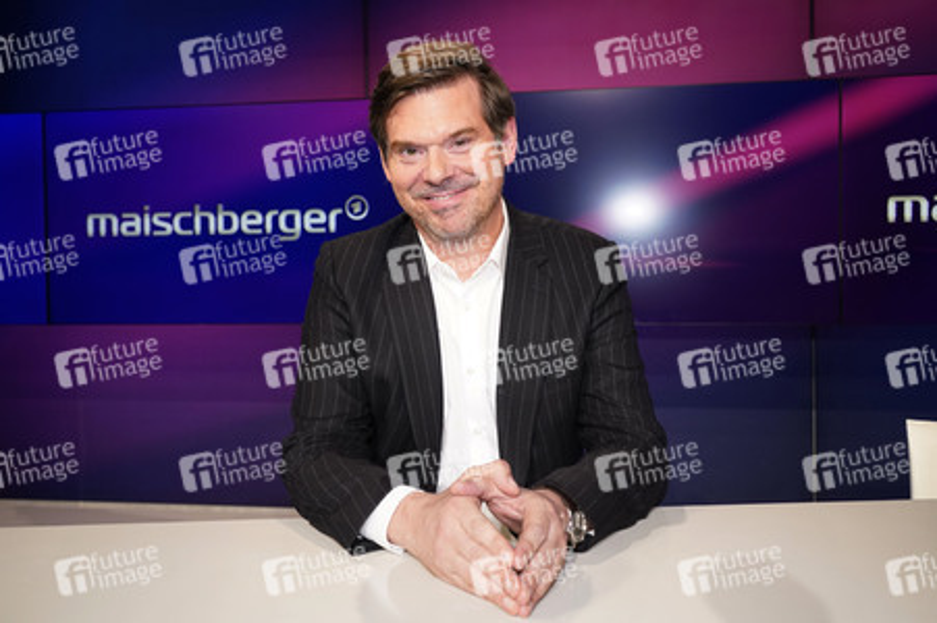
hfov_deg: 58.8
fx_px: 832
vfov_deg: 41.1
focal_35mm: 32
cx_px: 468
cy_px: 312
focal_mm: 32
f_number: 5
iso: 2000
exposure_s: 1/125
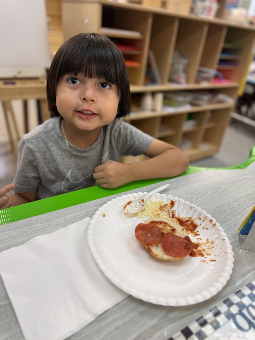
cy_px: 170
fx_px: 236
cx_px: 128
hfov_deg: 56.8
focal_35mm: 24
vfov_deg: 71.6
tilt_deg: -30.9
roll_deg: -7.5
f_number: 1.78
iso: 125
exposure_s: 1/60
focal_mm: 6.76
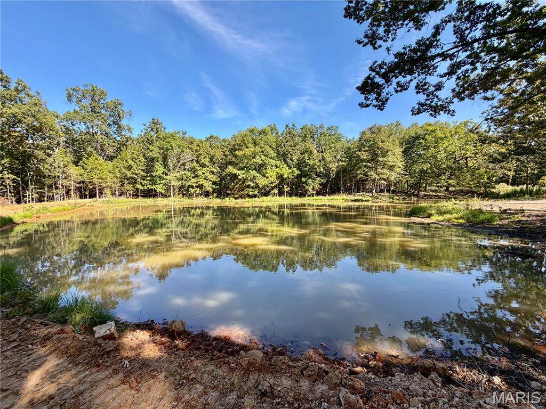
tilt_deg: -4.0
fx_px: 221
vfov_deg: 85.7
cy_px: 204
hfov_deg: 102.1
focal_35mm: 14
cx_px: 273
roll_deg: +0.1
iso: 40
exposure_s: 1/237
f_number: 2.2
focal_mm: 2.22
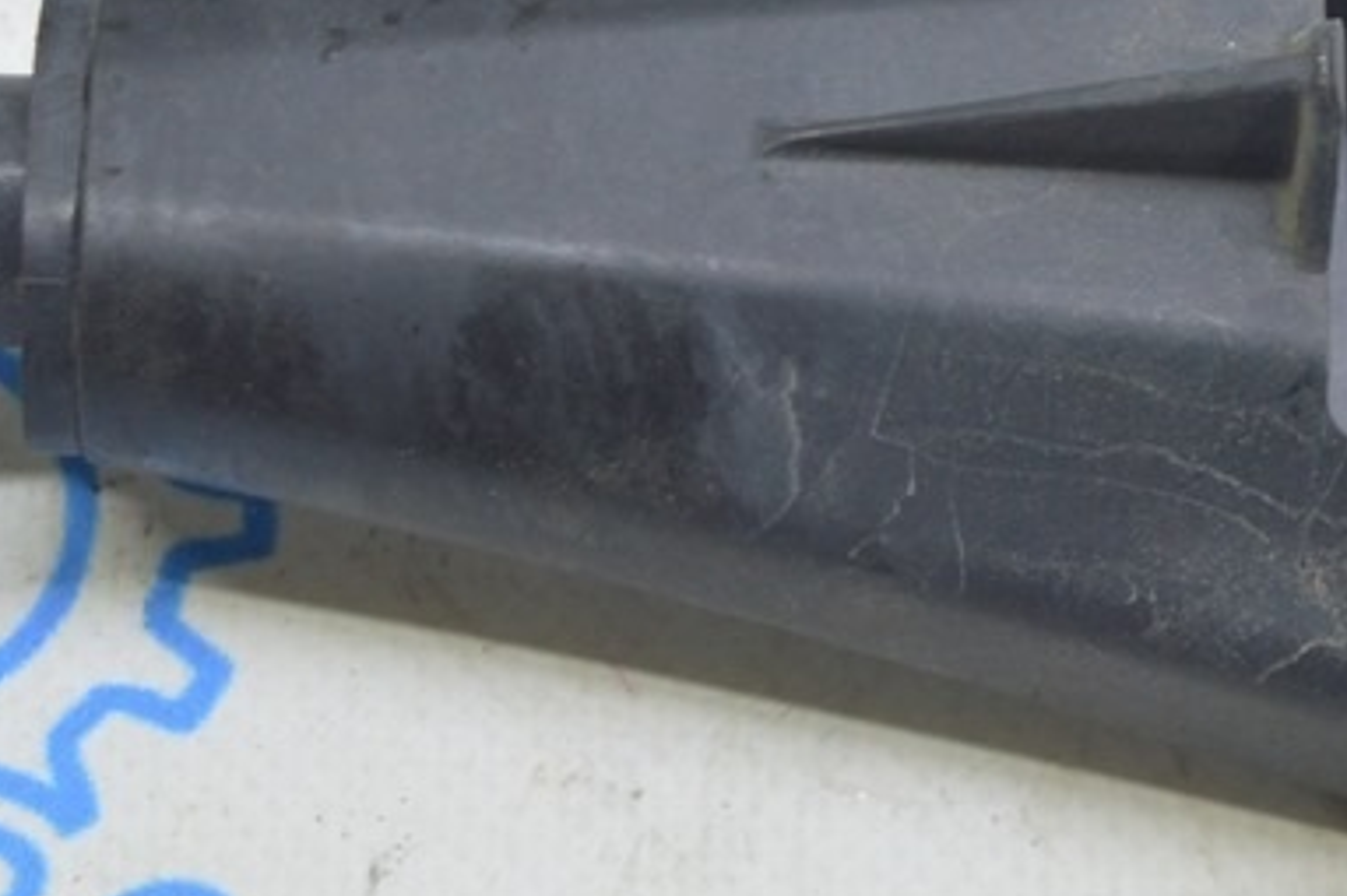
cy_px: 33
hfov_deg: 11.4
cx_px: 538
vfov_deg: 7.6
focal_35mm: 180
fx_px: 6744
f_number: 5.6
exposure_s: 1/20
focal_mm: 45
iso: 400
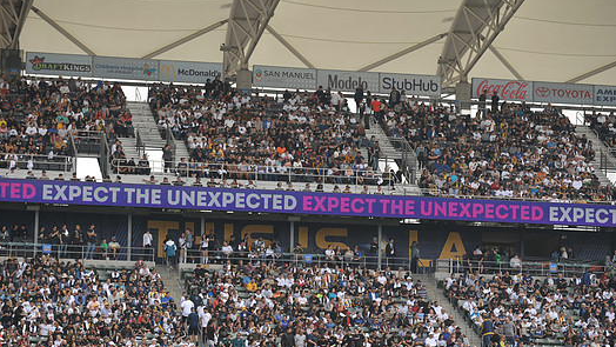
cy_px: 205
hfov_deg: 15.4
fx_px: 2271
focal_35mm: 139
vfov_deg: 8.7
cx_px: 306
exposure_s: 1/2500
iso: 320
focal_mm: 120
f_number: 3.5
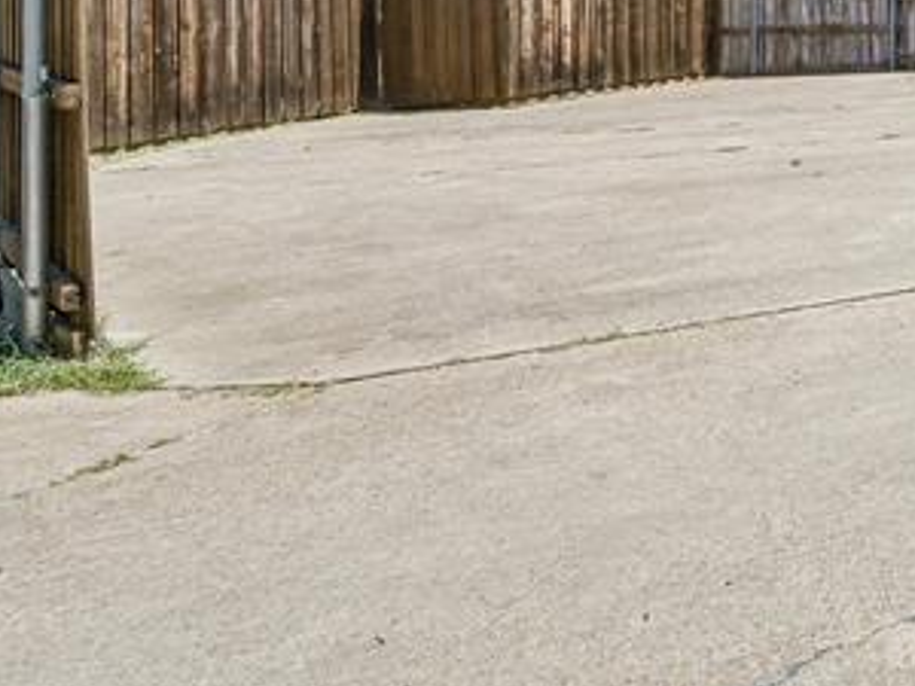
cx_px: 1534
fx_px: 1216
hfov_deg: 24.6
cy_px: -9
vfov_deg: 29.3
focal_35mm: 46
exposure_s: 1/800
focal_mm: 14
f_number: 9
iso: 250
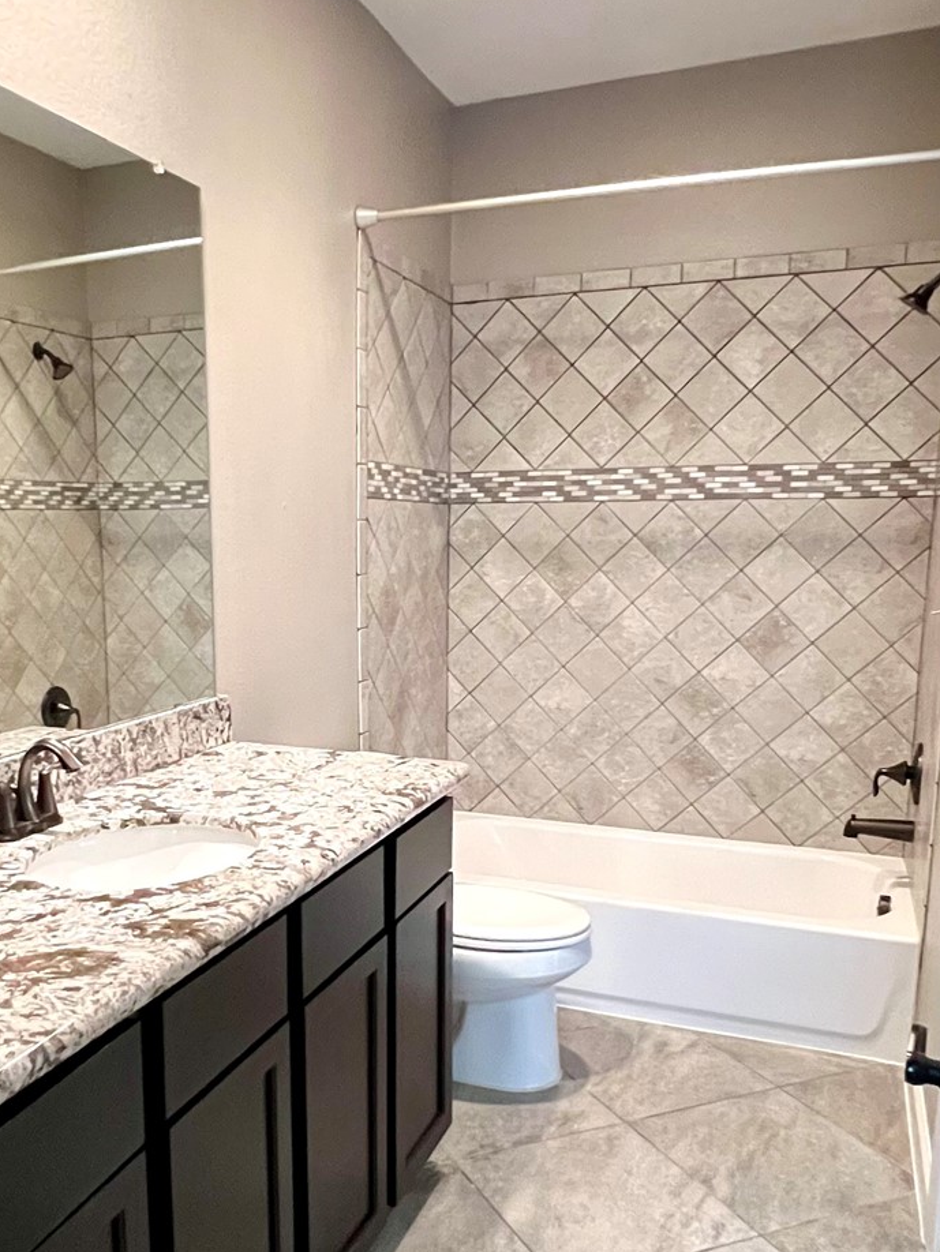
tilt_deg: -10.6
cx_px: 319
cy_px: 735
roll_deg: +0.7
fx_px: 1050
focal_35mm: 29
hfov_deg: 47.5
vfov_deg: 61.2
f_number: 1.8
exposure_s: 1/60
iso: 800
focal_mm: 1.57
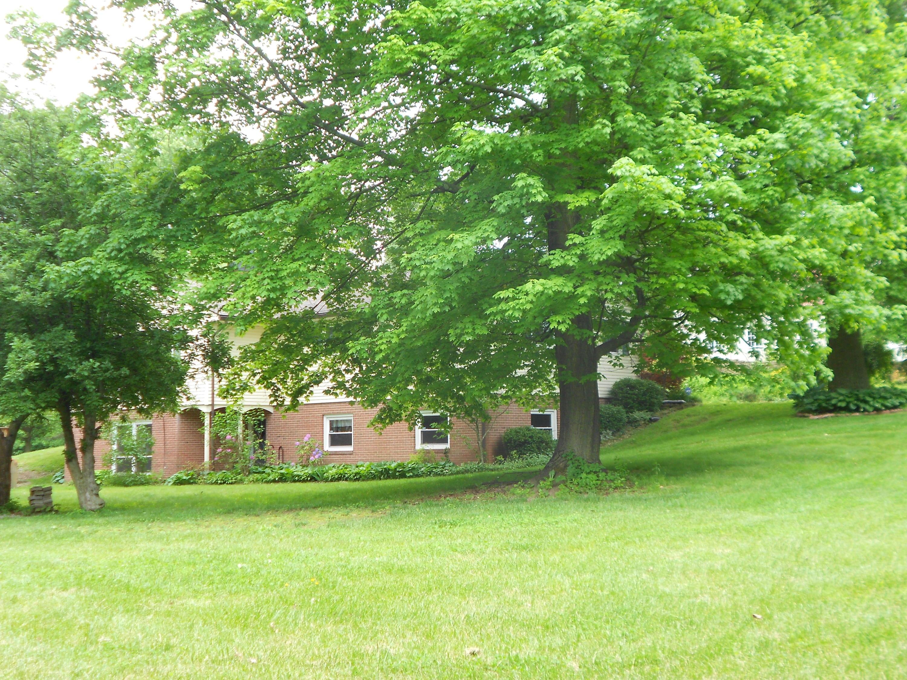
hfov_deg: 43.9
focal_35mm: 43
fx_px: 1127
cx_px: 454
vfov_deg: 33.6
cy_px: 340
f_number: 4.2
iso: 80
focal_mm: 7.7
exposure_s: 1/60
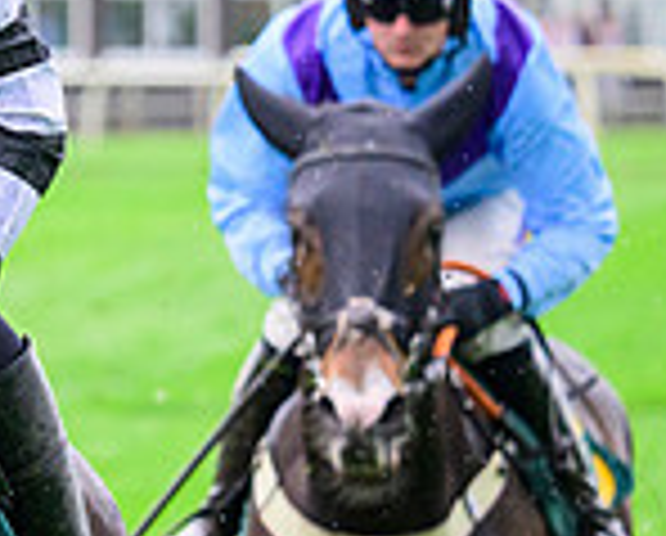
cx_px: -626
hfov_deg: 3.2
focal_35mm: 605
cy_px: 232
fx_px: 11949
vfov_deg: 2.6
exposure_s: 1/1600
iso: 2000
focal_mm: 165
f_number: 5.6
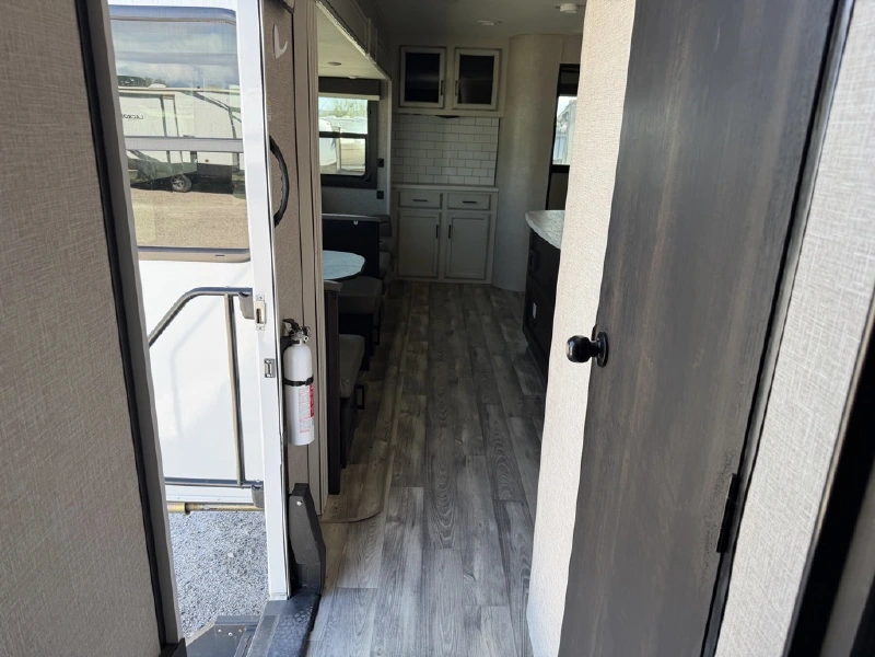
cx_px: 438
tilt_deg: -13.6
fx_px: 607
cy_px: 328
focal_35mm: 24
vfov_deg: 56.8
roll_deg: -1.9
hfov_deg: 71.6
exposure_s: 1/265
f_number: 1.78
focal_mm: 6.76
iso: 64
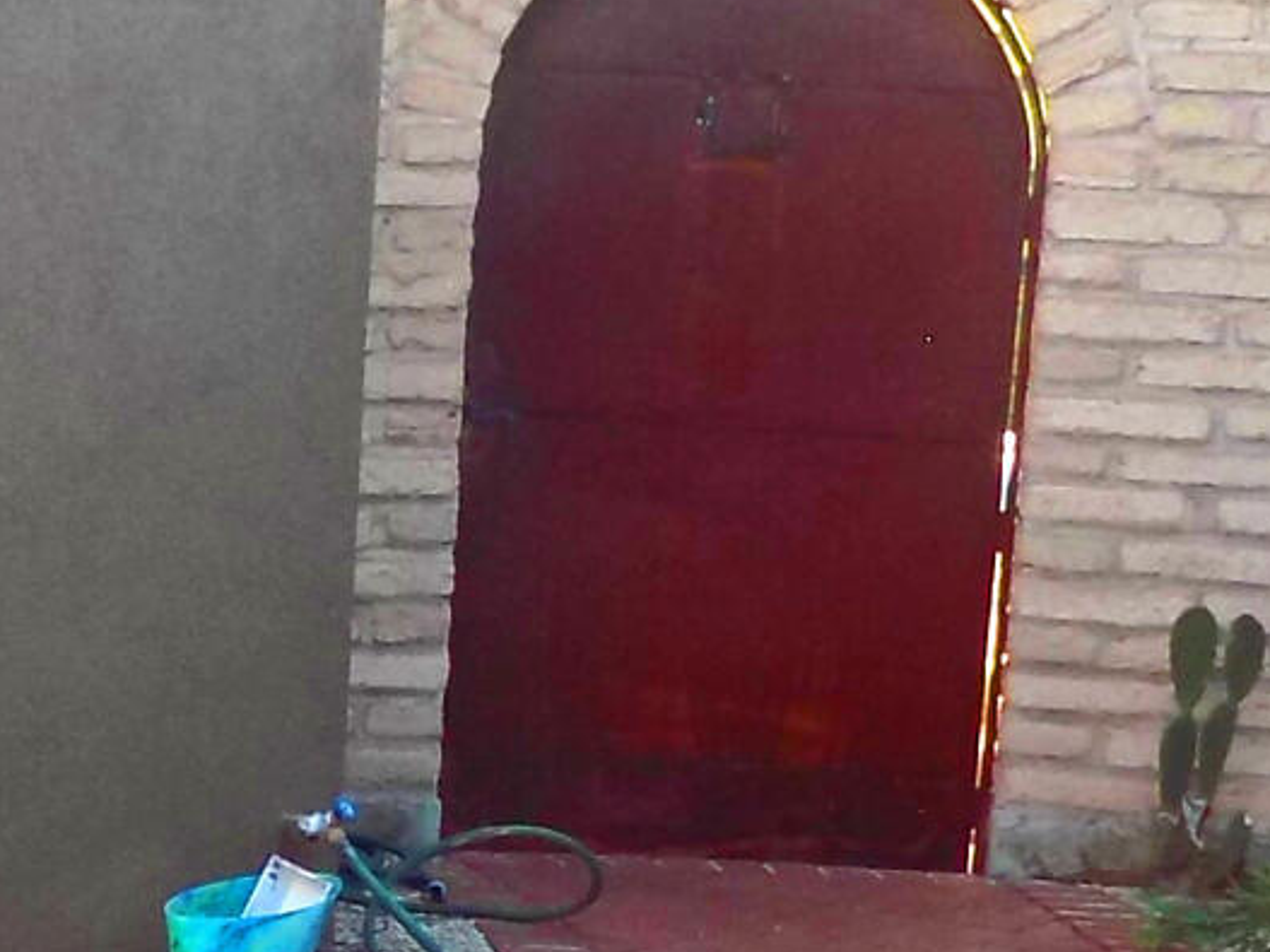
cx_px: -557
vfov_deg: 11.1
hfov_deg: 14.2
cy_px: 1092
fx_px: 4805
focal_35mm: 131
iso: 80
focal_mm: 4
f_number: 3.1
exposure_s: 1/80
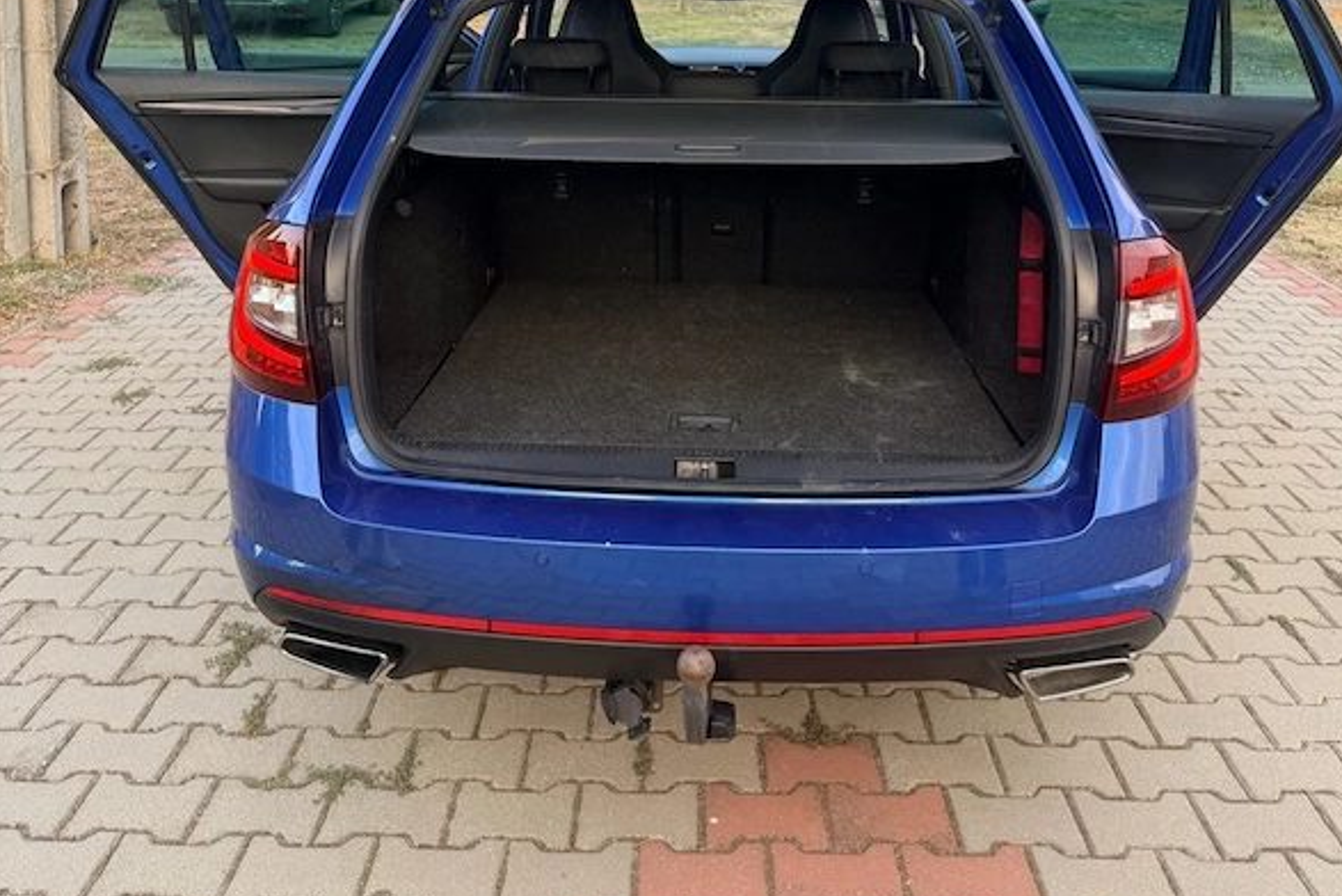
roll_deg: -1.5
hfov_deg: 55.8
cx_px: 684
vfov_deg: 36.4
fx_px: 1268
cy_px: 85
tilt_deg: -7.9
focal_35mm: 34
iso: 80
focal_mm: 6.76
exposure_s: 1/170
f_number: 1.78
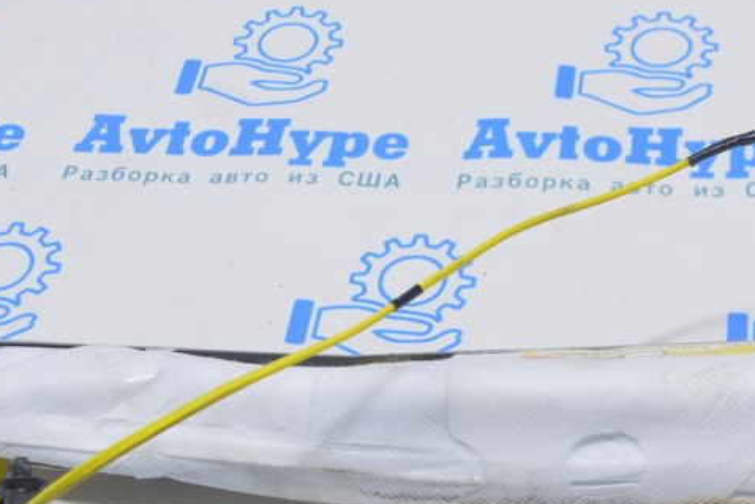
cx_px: 562
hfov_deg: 26.0
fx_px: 1615
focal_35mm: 77
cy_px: 442
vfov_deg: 17.5
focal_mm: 24
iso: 400
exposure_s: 1/20
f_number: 5.6
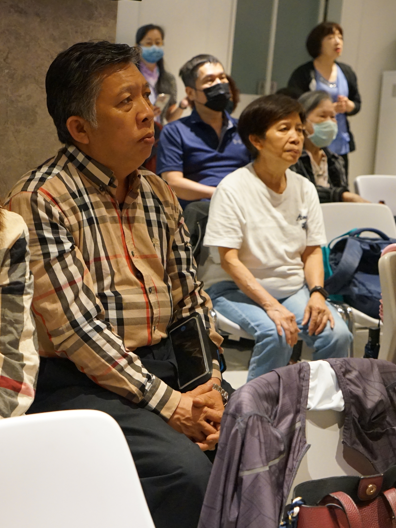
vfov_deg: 28.6
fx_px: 1037
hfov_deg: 21.4
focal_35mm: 68
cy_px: 265
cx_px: 89
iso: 5000
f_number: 4
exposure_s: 1/160
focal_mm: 42
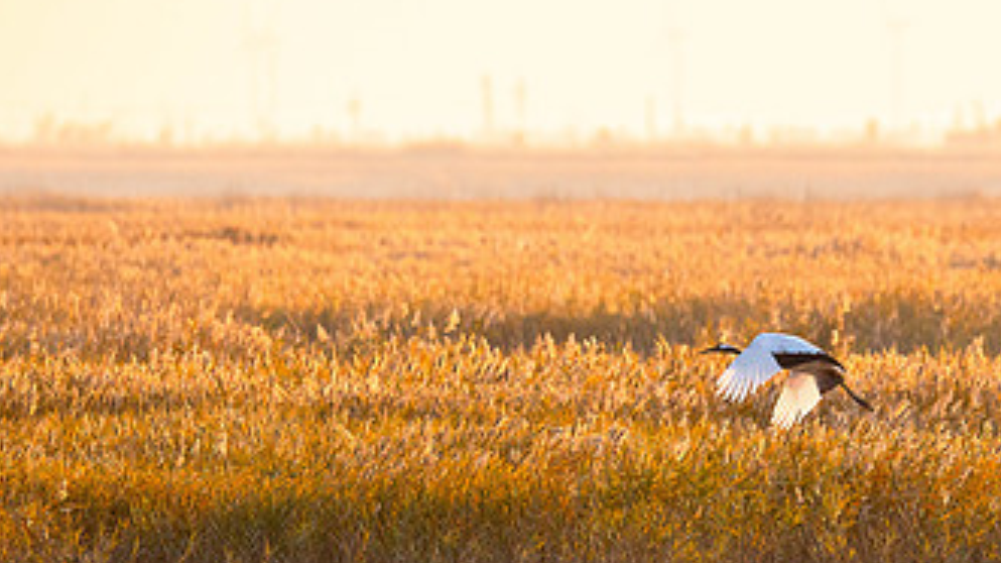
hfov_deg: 1.3
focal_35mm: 1682
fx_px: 44634
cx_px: 769
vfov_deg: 0.7
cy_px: 406
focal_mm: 600
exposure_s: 1/1000
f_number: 5
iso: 500
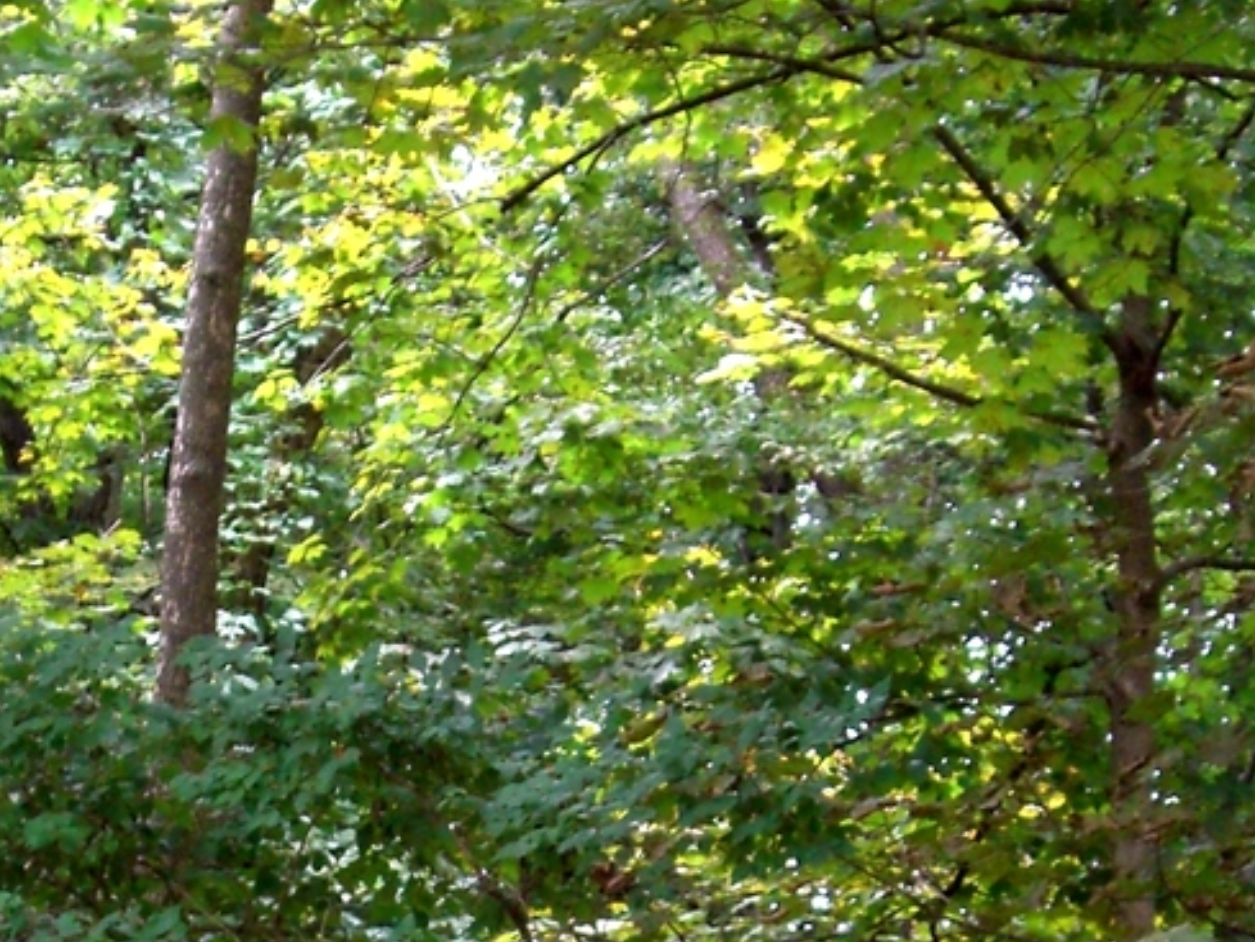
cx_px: 308
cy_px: 1129
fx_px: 5875
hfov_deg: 12.2
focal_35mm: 162
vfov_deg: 9.1
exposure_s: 1/60
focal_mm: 11.5
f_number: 3.4
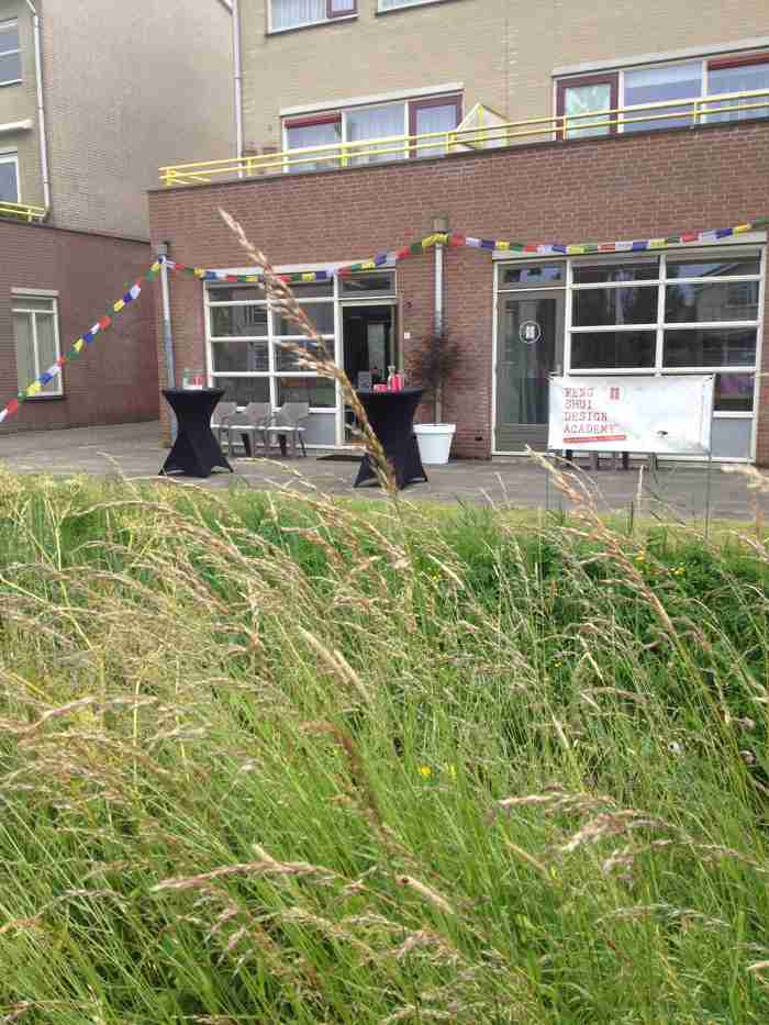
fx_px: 1036
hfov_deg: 40.7
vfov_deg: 52.6
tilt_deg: -9.6
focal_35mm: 35
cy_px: 512
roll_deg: +1.4
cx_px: 384
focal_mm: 4.28
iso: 50
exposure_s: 1/593
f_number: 2.4
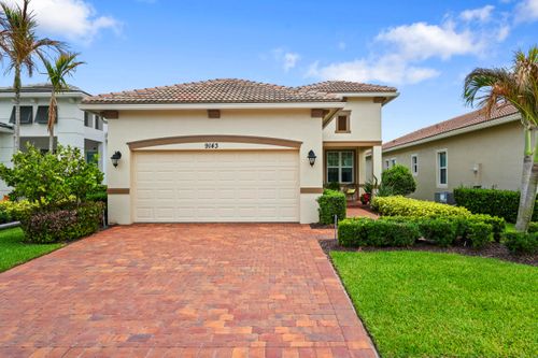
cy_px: 179
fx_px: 359
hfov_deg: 73.8
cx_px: 269
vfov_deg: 53.1
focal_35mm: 24
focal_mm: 24
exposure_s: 1/50
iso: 100
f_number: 10
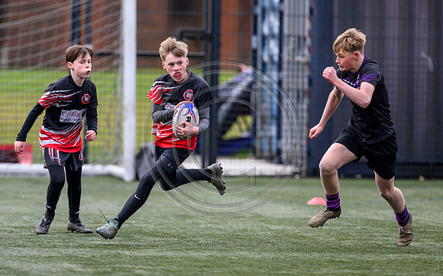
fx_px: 7155
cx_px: 184
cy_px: 186
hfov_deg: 3.5
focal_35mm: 593
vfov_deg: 2.2
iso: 500
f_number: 3.5
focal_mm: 400
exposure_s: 1/1600
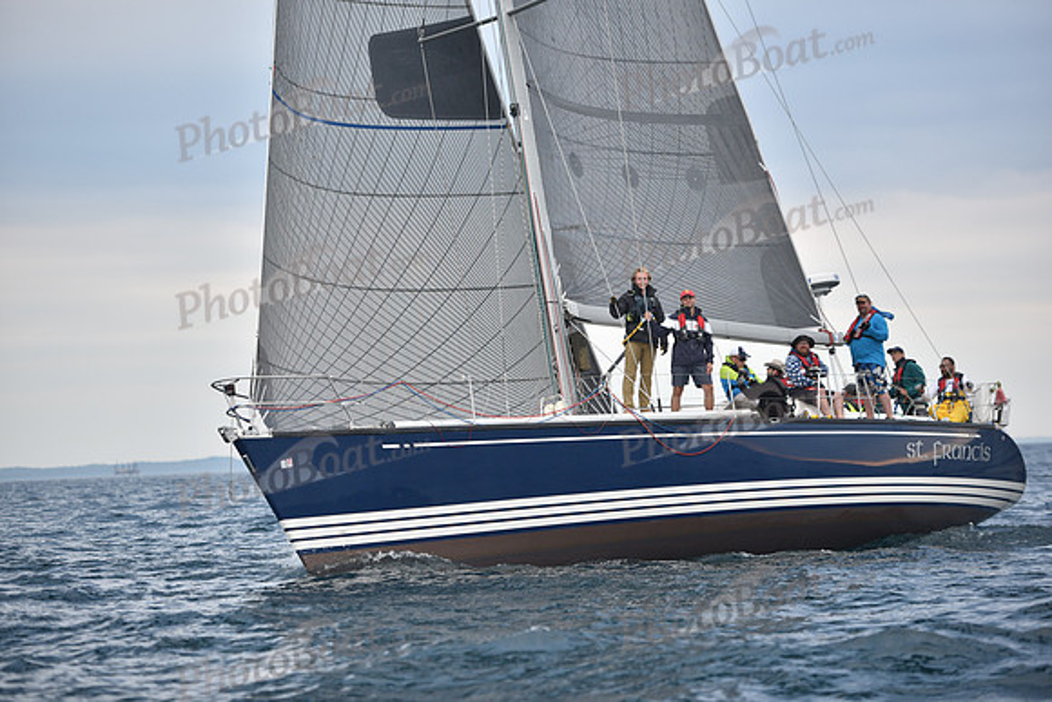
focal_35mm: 135
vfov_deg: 10.2
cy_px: 351
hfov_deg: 15.2
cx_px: 526
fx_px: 3946
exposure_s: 1/640
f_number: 2.8
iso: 400
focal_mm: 135
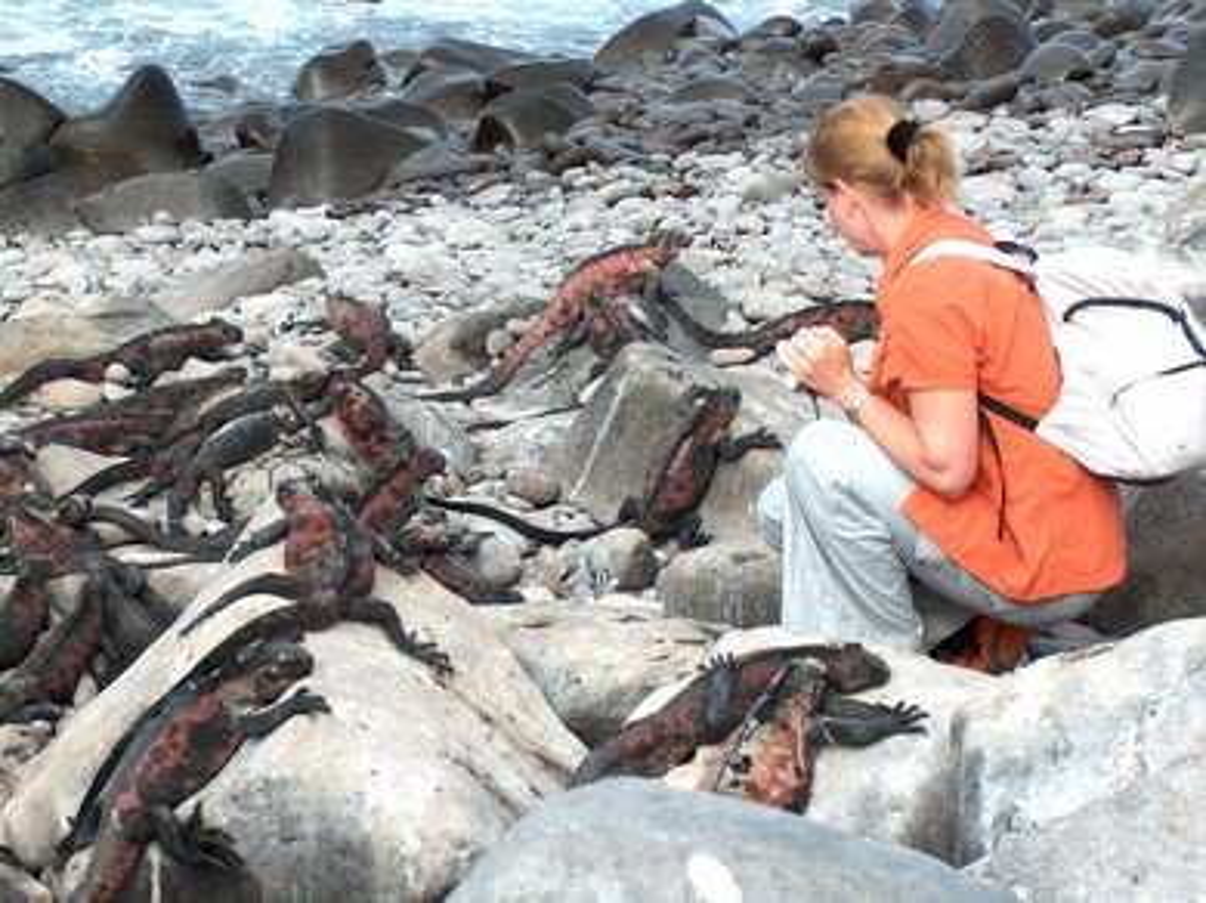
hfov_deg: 19.8
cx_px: 603
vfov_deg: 14.9
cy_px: 452
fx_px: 3447
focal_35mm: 99
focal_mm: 20.29
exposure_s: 1/474
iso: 100
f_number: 4.2
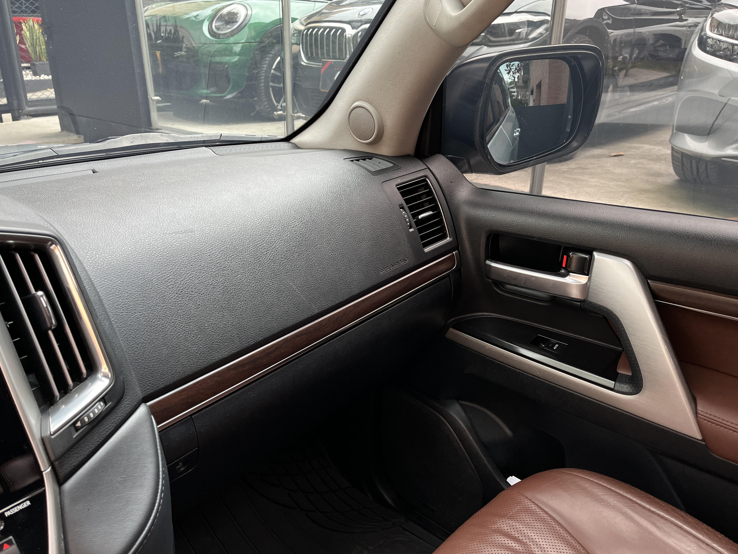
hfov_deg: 65.3
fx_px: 576
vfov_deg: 51.4
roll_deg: -0.5
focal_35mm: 27
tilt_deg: -23.0
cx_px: 358
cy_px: 278
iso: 125
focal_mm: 5.1
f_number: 1.6
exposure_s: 1/121
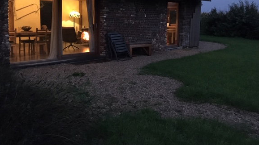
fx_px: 240
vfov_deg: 33.3
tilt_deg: -5.5
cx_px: 123
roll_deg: -0.6
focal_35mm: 35
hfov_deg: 56.6
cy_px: 44
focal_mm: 4.15
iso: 800
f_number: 2.2
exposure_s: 1/17
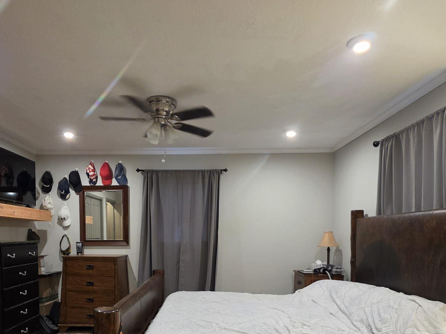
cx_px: 194
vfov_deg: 54.0
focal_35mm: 24
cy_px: 253
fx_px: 309
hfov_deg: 71.3
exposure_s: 1/60
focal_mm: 2.2
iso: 200
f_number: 1.9
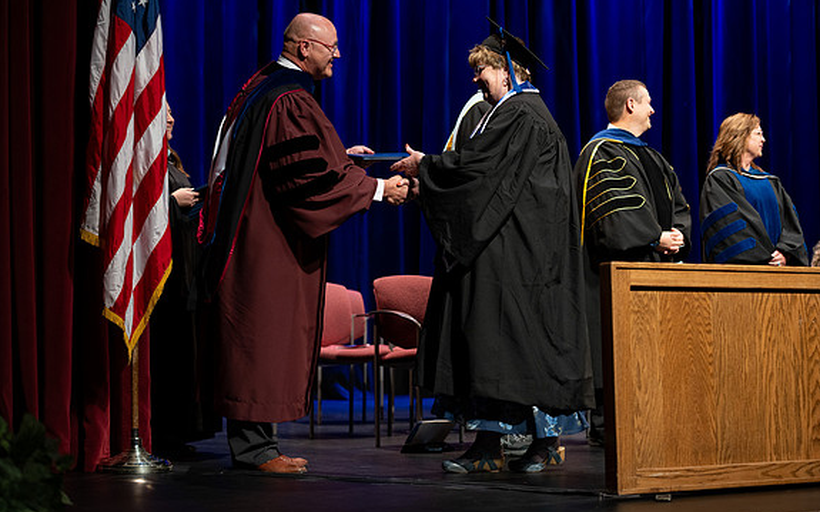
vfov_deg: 18.1
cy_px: 247
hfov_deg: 28.6
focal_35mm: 72
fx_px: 1609
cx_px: 411
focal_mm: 70
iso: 640
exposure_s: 1/250
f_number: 2.8
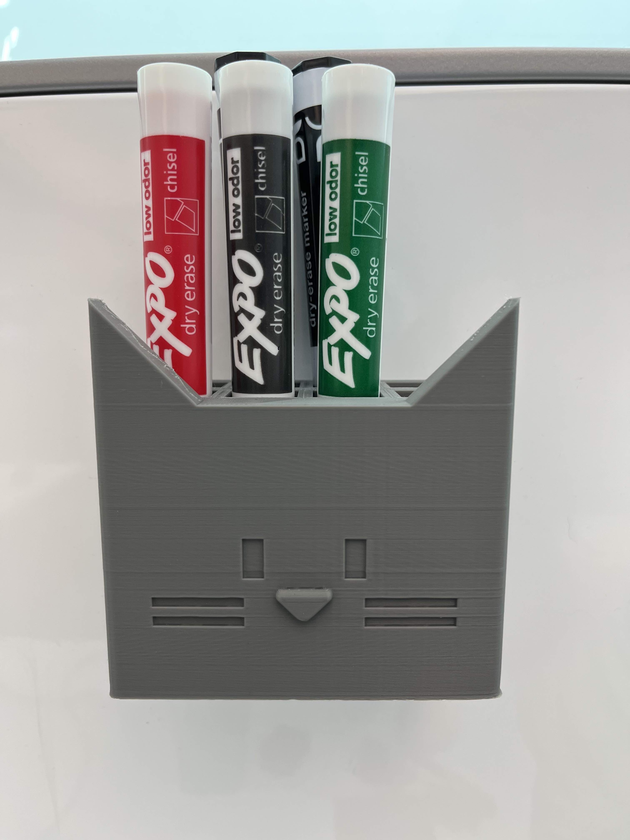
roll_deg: +1.8
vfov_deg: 67.3
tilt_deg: -9.7
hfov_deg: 53.1
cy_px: 420
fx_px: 631
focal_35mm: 26
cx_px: 315
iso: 100
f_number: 1.6
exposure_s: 1/120
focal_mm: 5.1
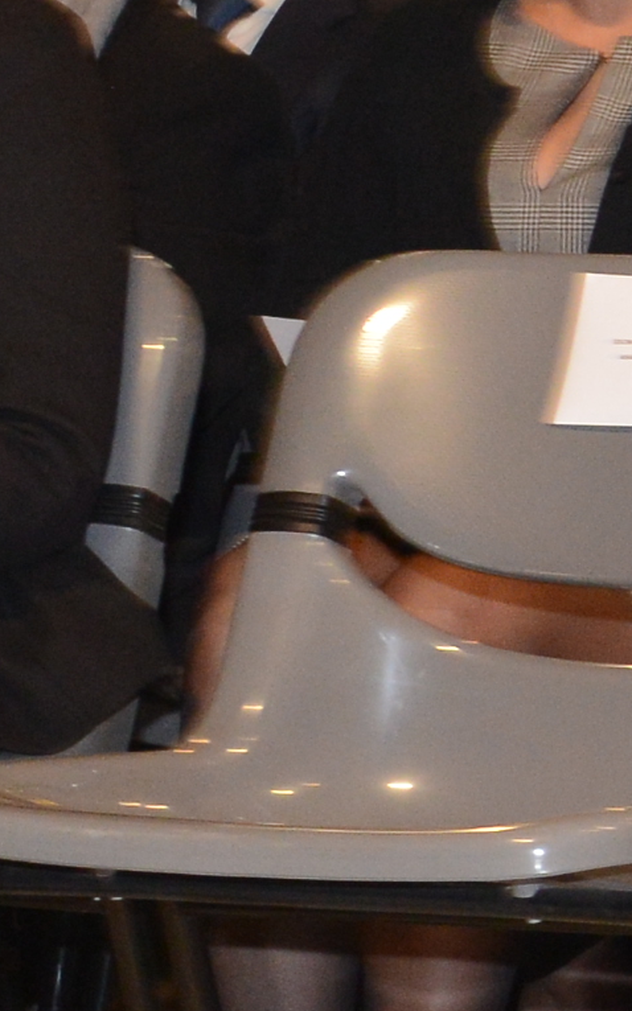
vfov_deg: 6.3
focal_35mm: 331
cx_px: 2598
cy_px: 767
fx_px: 9124
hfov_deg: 3.7
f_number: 4.5
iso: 1600
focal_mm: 45
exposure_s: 1/50
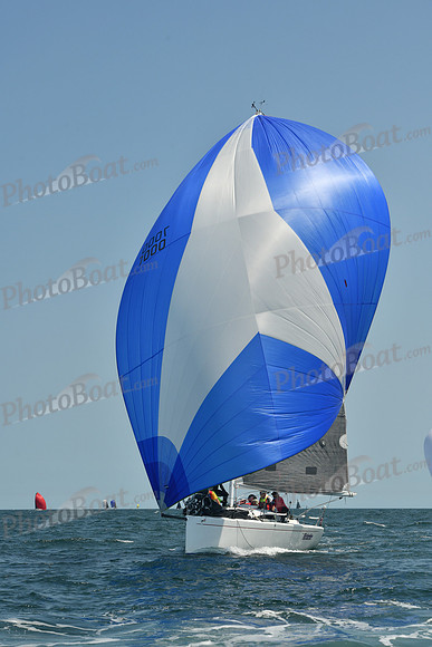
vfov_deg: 22.6
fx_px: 1619
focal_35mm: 90
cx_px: 216
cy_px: 324
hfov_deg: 15.2
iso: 320
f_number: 9
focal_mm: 90
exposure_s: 1/640
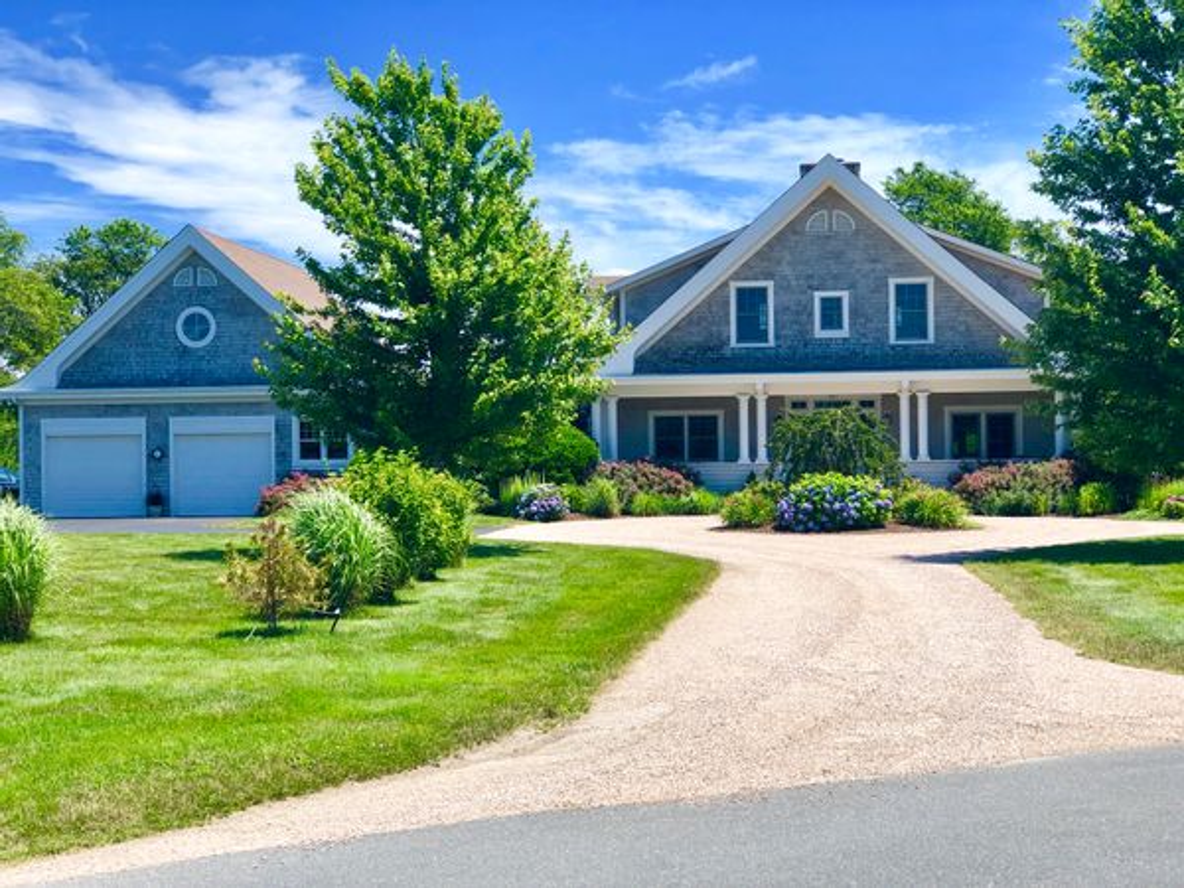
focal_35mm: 57
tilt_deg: +0.4
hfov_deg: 33.8
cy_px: 444
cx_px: 592
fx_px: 1950
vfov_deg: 25.7
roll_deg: +0.0
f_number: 2.8
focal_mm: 6.6
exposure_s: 1/695
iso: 20
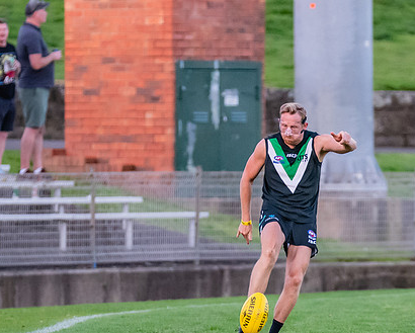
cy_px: 275
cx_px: 303
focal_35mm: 782
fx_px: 9616
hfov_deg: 2.5
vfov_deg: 2.0
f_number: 2.8
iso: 2500
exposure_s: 1/1600
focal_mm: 240
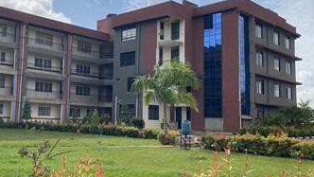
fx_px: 358
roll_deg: -3.1
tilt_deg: +6.2
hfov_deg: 45.6
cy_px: 86
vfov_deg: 27.7
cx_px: 77
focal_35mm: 43
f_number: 1.8
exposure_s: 1/4274
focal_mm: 4.25
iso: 32
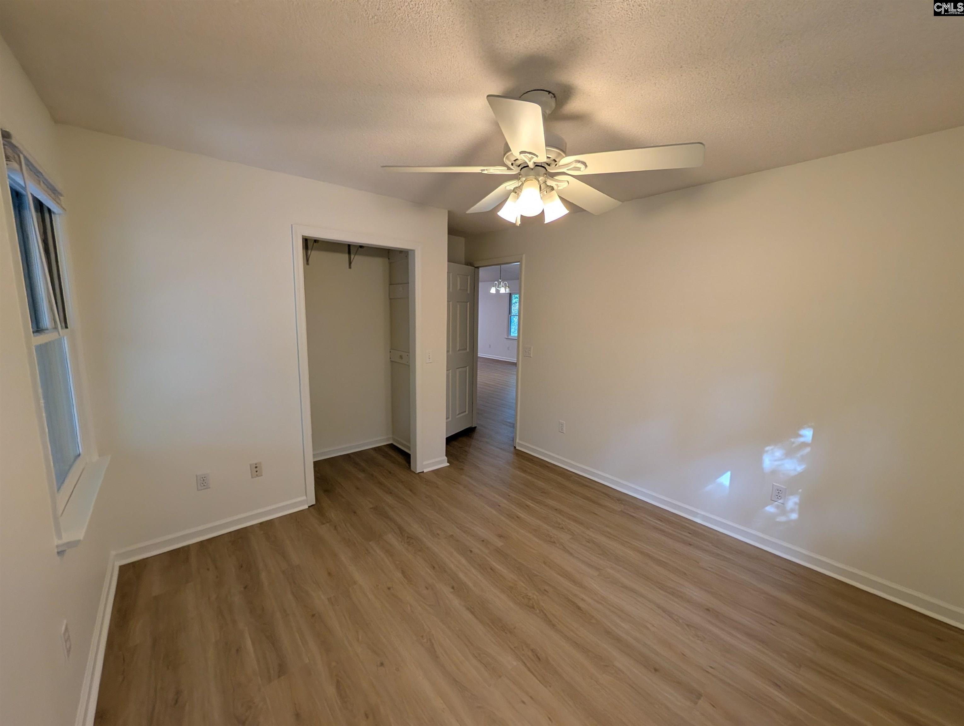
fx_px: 335
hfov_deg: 110.5
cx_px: 482
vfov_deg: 94.6
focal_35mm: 12
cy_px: 363
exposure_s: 1/234
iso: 53
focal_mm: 2.02
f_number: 1.7
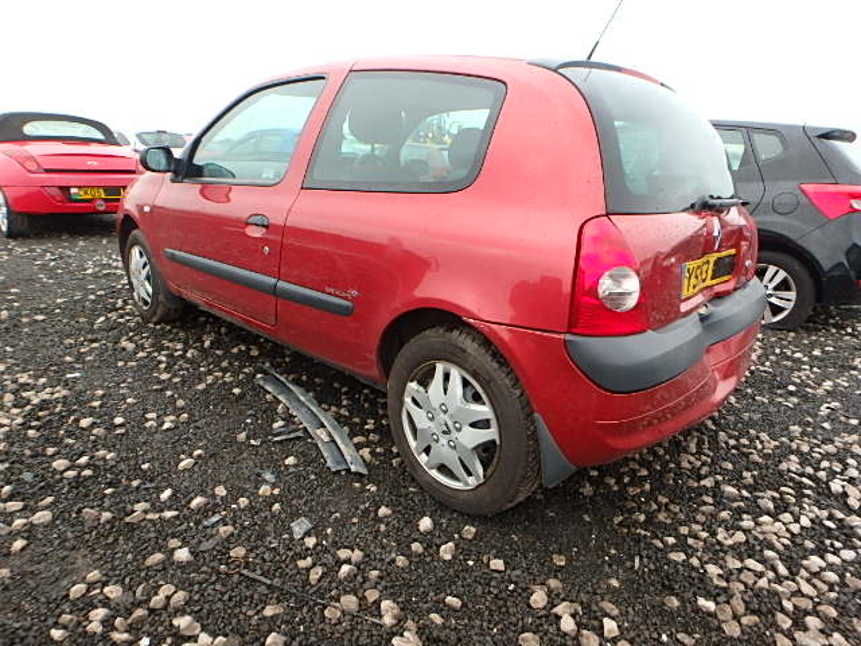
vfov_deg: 63.4
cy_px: 323
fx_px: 522
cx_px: 430
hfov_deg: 79.0
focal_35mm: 21
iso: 125
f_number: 3.5
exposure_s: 1/125
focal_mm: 3.7
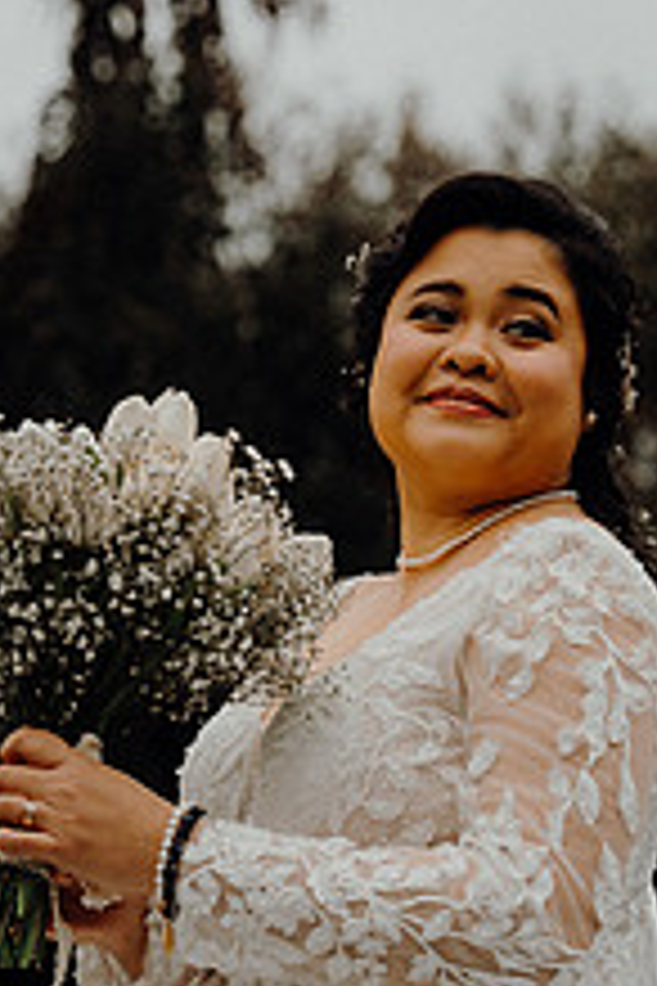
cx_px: 378
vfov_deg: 14.1
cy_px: 104
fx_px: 3942
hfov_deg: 9.5
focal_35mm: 144
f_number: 3.5
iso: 250
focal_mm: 70
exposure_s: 1/160
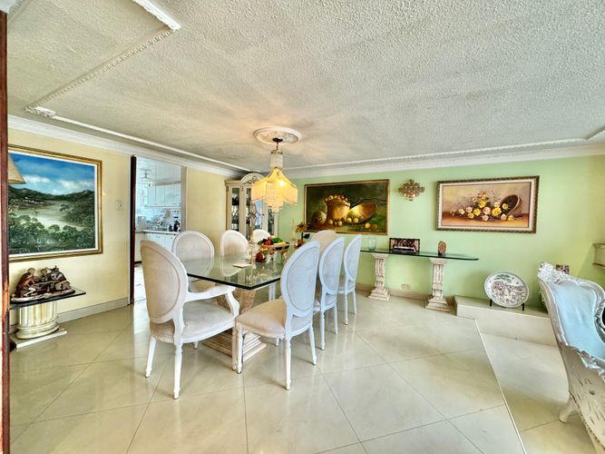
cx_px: 302
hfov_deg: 102.1
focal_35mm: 14
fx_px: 245
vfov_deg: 85.7
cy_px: 227
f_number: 2.2
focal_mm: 2.22
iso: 320
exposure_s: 1/60
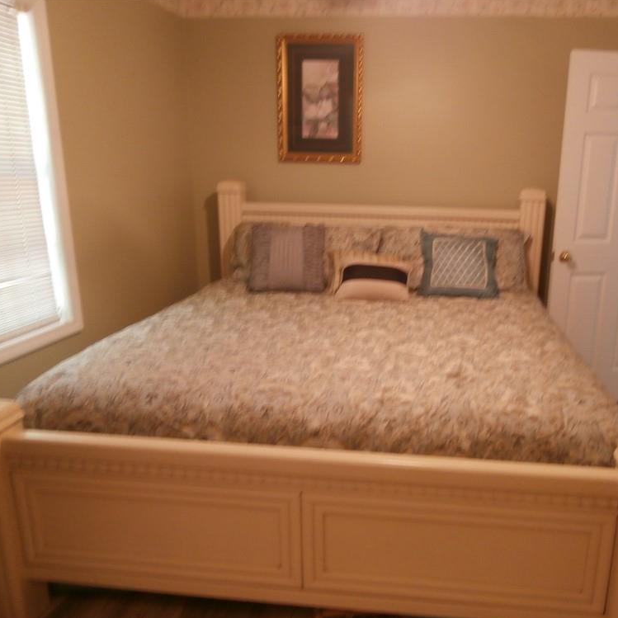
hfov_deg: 55.2
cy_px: 313
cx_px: 372
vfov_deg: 55.6
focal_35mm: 29
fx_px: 586
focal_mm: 4.2
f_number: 3
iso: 200
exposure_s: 1/8
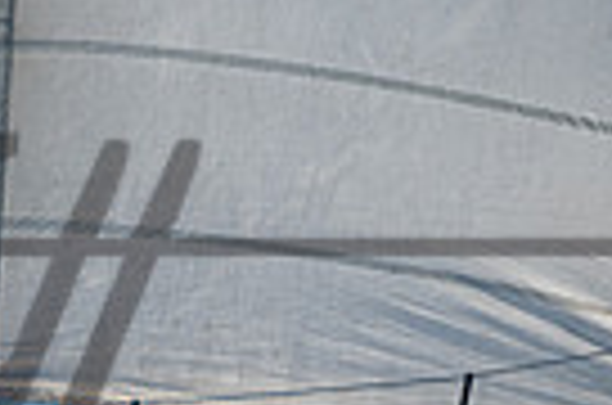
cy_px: 429
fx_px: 32292
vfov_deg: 0.7
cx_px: -575
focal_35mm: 1904
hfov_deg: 1.1
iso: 400
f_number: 8
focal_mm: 400
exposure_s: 1/2000
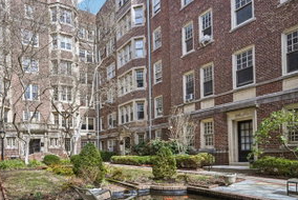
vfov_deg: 46.1
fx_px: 224
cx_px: 121
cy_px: 154
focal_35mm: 27
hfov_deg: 66.8
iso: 800
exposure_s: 1/800
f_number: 8
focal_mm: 16
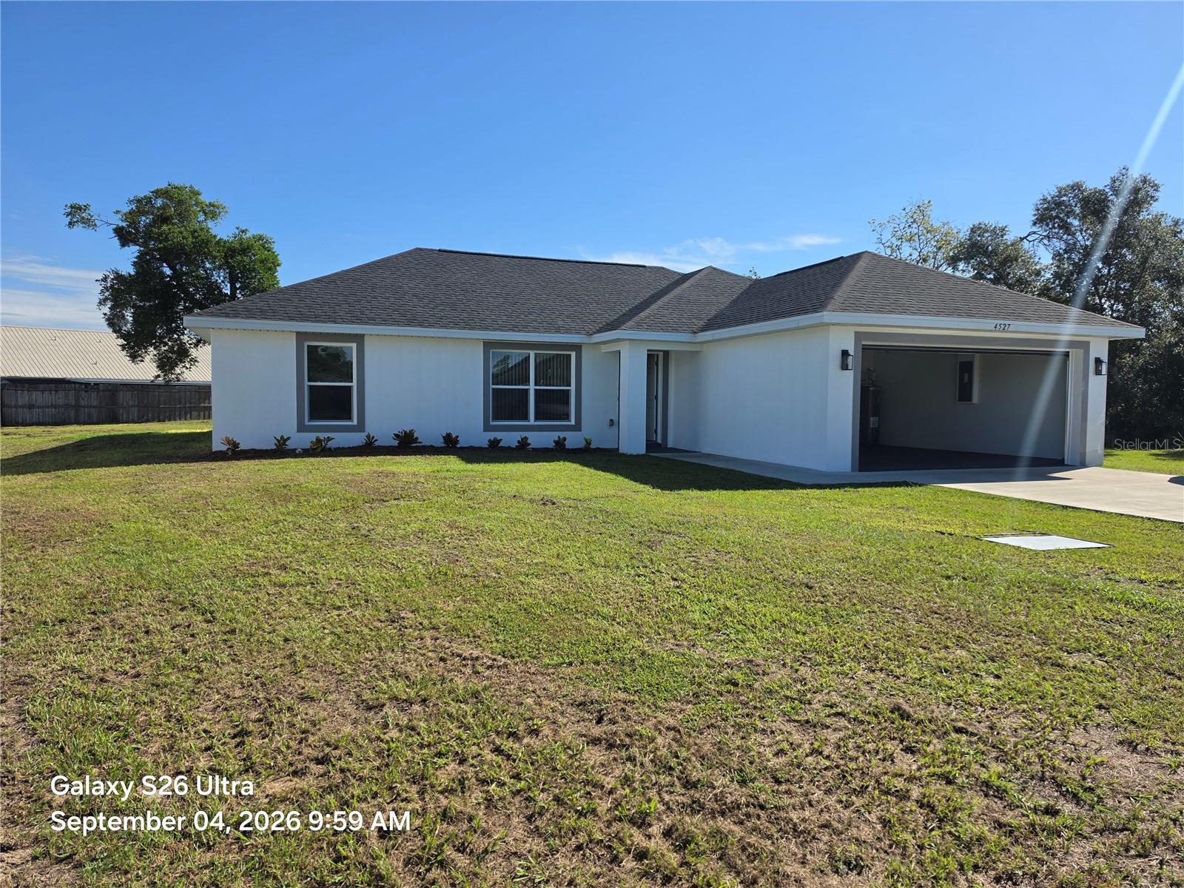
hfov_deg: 73.9
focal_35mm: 23
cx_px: 592
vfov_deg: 58.9
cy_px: 444
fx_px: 787
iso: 64
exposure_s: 1/6571
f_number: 1.4
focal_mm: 6.5
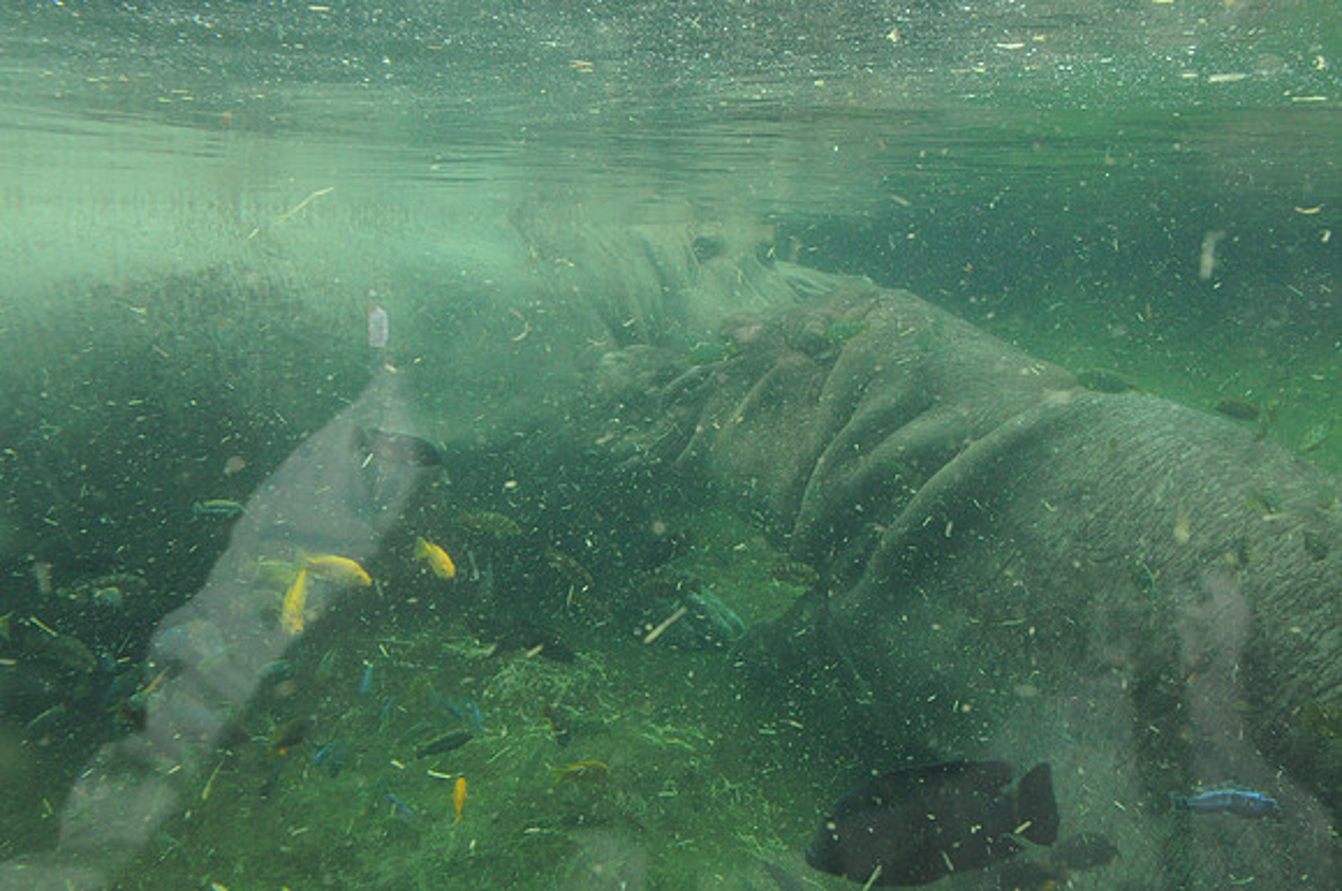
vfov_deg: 36.8
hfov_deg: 53.2
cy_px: 446
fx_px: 1340
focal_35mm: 36
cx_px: 671
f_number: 9
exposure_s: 1/200
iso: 1600
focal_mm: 24
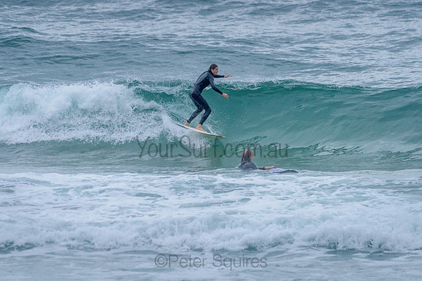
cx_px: 212
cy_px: 109
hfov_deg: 3.4
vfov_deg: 2.2
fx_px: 7184
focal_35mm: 613
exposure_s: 1/2000
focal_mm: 500
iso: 1800
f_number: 5.6
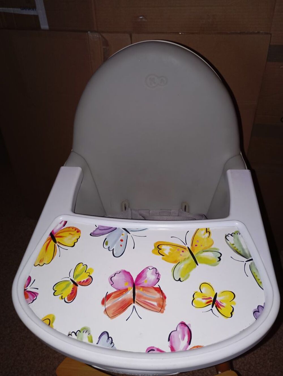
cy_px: 188
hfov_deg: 49.9
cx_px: 142
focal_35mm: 28
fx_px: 304
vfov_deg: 63.4
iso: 231
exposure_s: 1/16.7
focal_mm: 4.27
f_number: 1.8
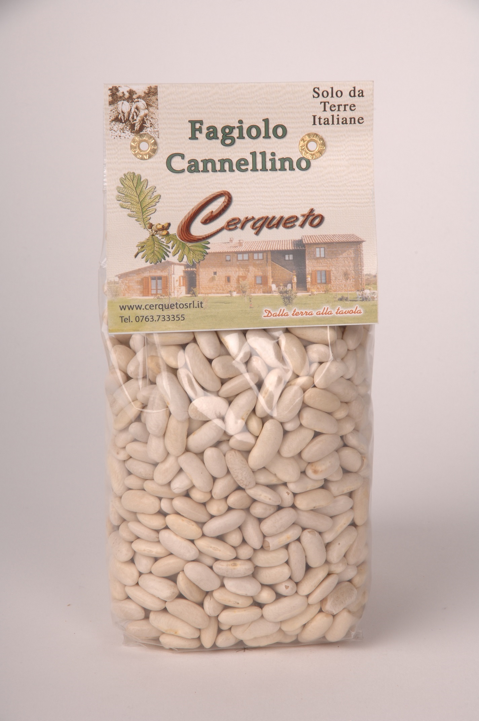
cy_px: 360
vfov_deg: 11.0
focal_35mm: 188
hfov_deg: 7.3
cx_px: 240
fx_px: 3752
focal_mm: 125
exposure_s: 1/160
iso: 200
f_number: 20
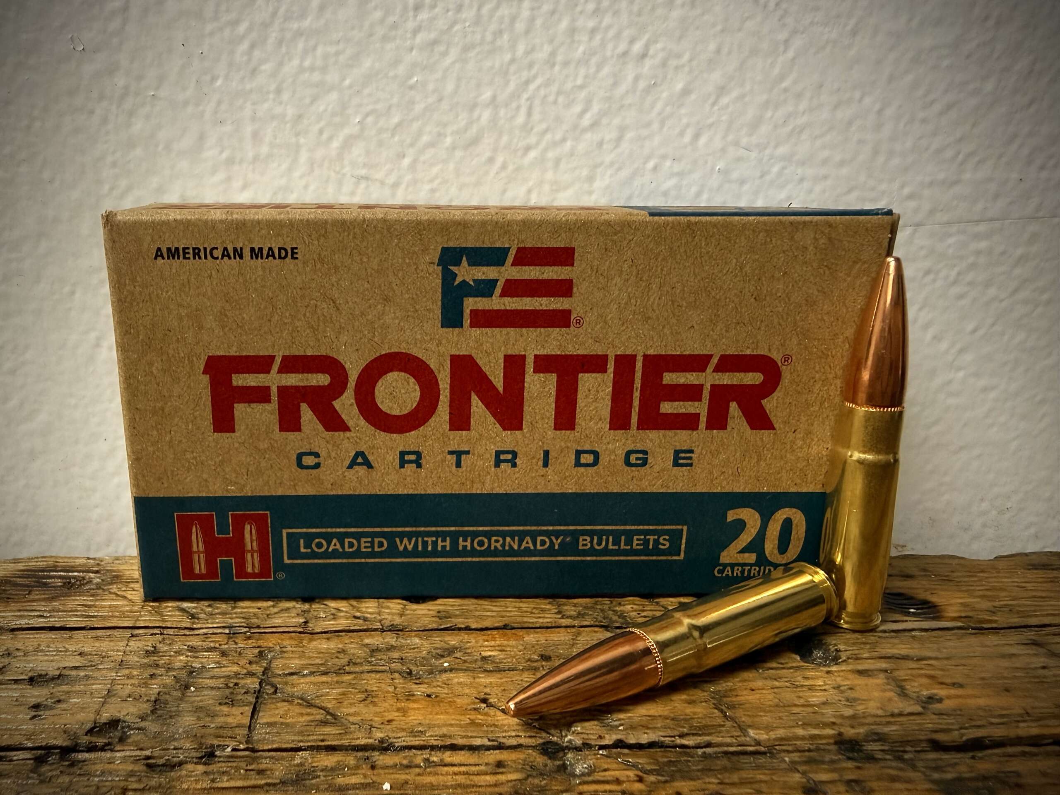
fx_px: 735
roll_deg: -0.2
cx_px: 530
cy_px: 398
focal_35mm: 24
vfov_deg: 56.8
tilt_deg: -15.7
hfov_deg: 71.6
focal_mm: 2.22
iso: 250
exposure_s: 1/60
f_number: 2.2
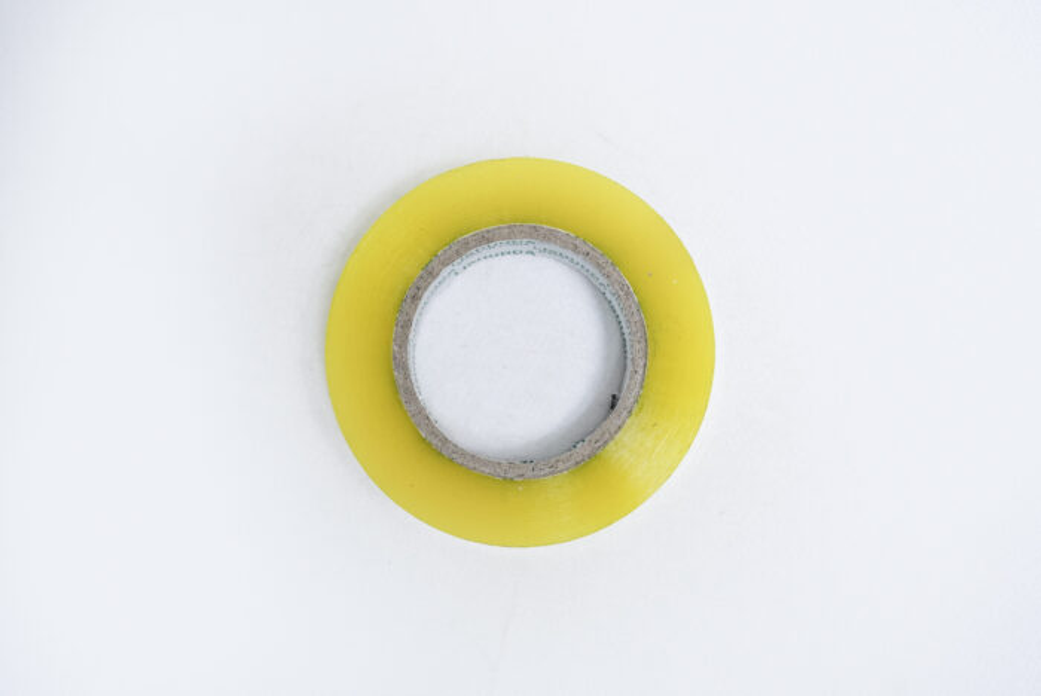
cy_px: 348
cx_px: 520
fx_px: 2026
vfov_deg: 19.5
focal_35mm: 70
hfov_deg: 28.8
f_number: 9
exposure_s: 1/200
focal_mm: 70
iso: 3200
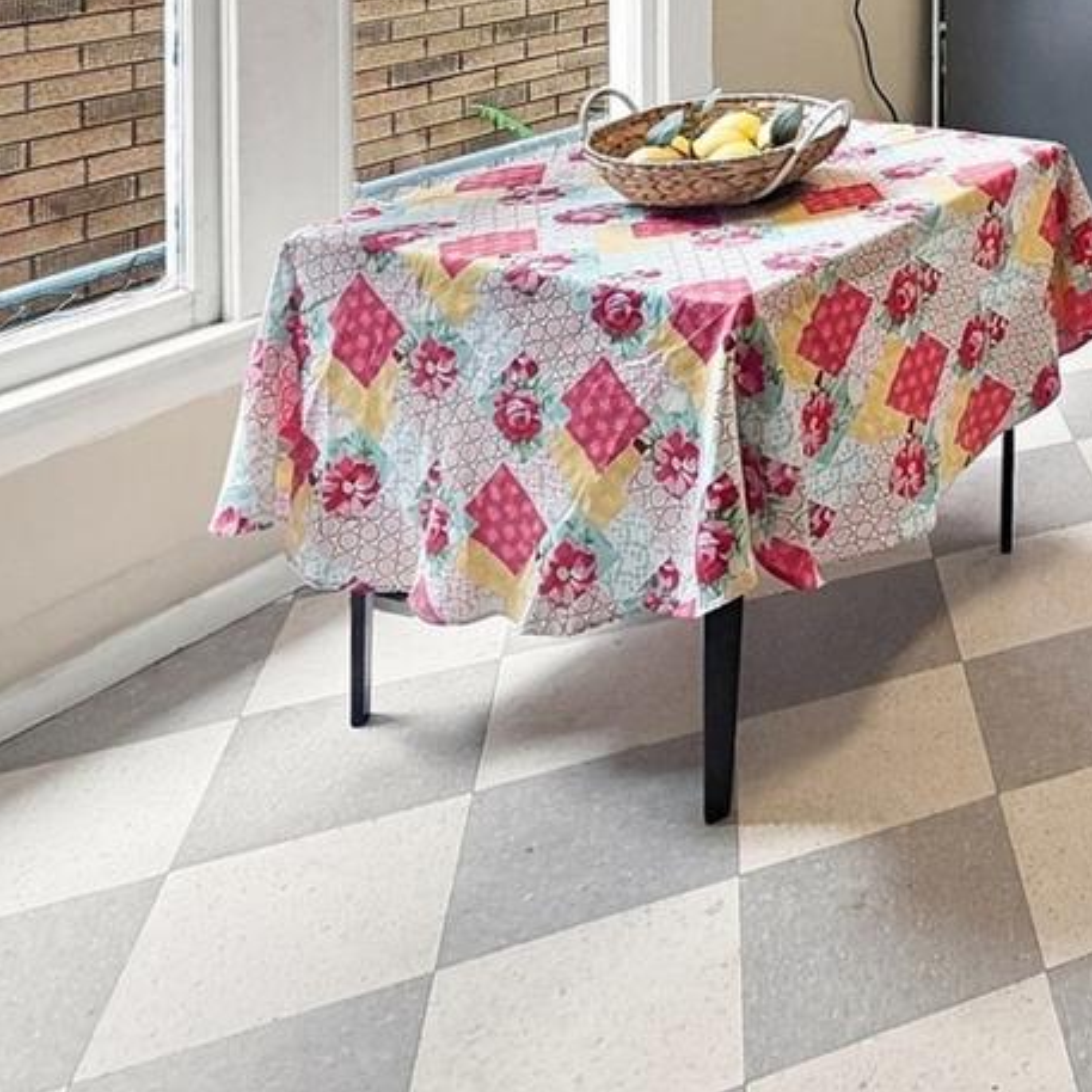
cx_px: 1489
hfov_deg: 31.0
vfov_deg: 35.1
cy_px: -177
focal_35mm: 39
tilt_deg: -2.8
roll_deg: +1.3
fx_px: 1392
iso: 160
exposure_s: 1/120
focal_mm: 2.2
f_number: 2.2
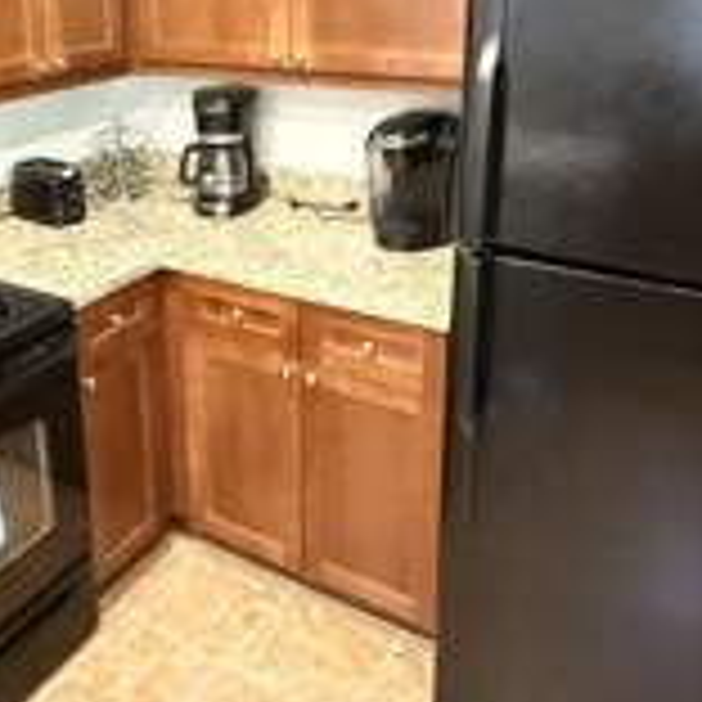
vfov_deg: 42.5
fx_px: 872
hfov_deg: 42.9
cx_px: 207
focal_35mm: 38
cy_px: 178
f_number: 2.2
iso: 1250
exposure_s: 1/60
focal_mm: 2.22
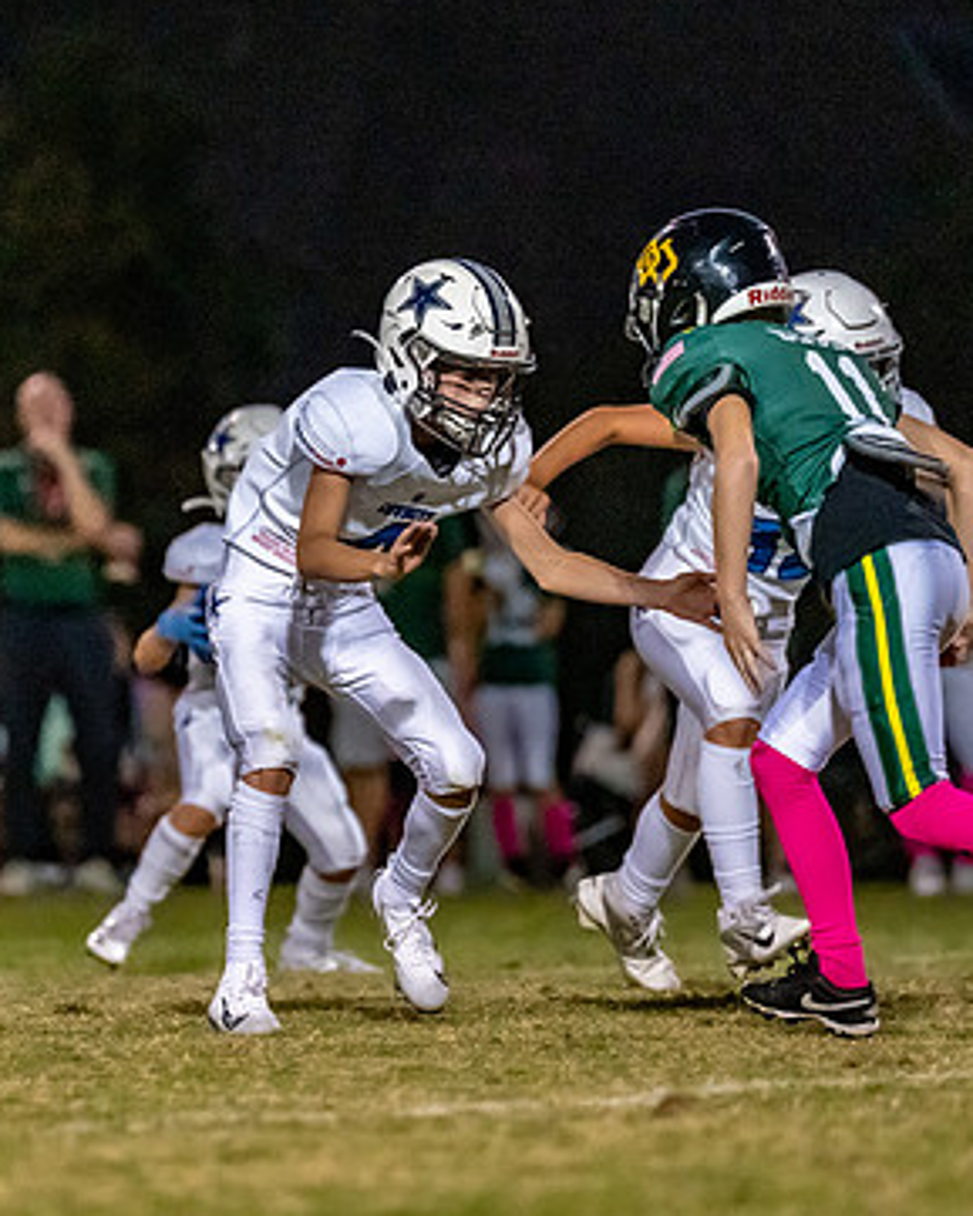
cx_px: 378
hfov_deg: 3.6
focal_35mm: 434
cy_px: 569
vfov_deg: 4.5
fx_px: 15616
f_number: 2.8
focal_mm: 200
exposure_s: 1/1000
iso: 6400
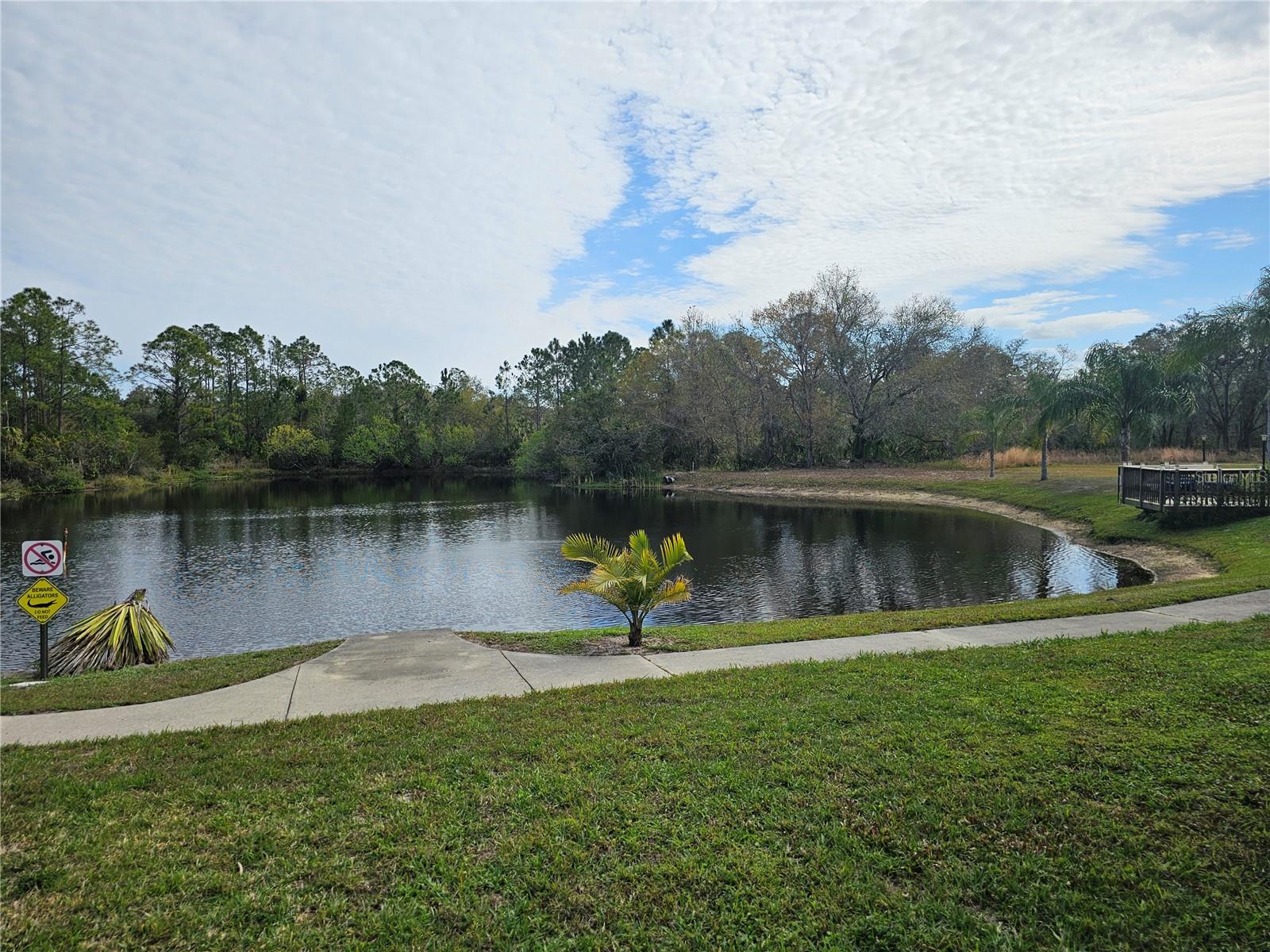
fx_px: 844
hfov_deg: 73.9
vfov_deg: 58.9
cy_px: 476
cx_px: 635
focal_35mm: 23
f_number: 1.7
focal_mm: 6.3
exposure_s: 1/1321
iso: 10
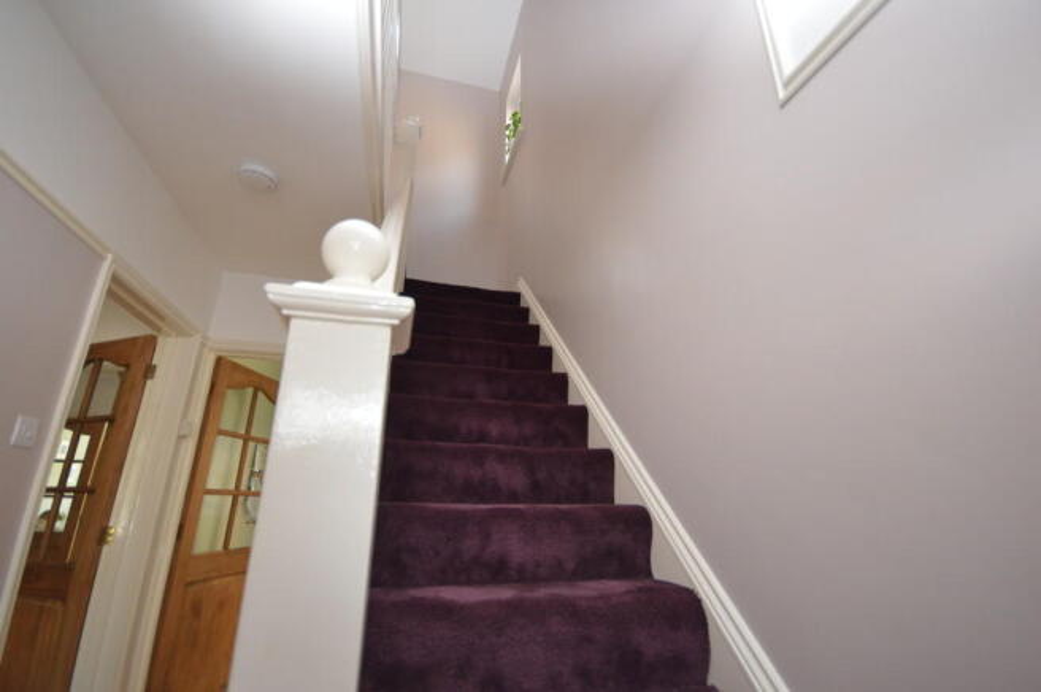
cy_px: 346
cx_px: 520
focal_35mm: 15
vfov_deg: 77.2
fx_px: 433
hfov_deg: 100.4
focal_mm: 10
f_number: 4
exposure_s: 1/60
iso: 1000
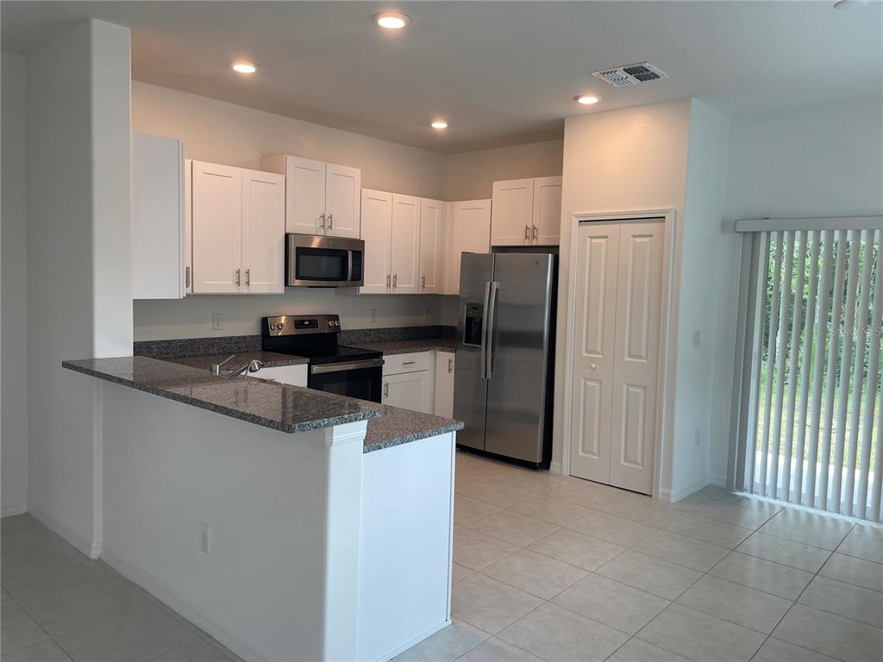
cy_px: 331
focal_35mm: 26
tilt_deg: -4.8
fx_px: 663
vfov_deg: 53.1
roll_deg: -1.0
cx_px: 442
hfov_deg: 67.3
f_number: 1.6
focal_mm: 4.2
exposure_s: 1/120
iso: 64
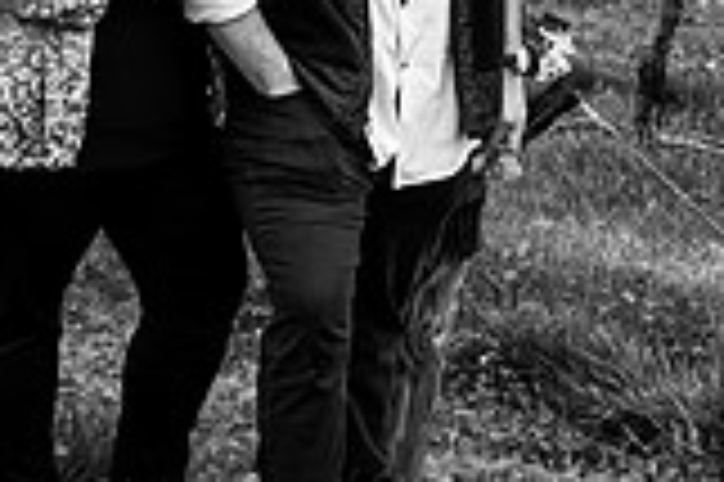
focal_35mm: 118
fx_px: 2371
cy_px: 85
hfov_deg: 16.6
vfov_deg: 11.5
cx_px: -142
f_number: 4
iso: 64
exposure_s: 1/200
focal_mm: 32
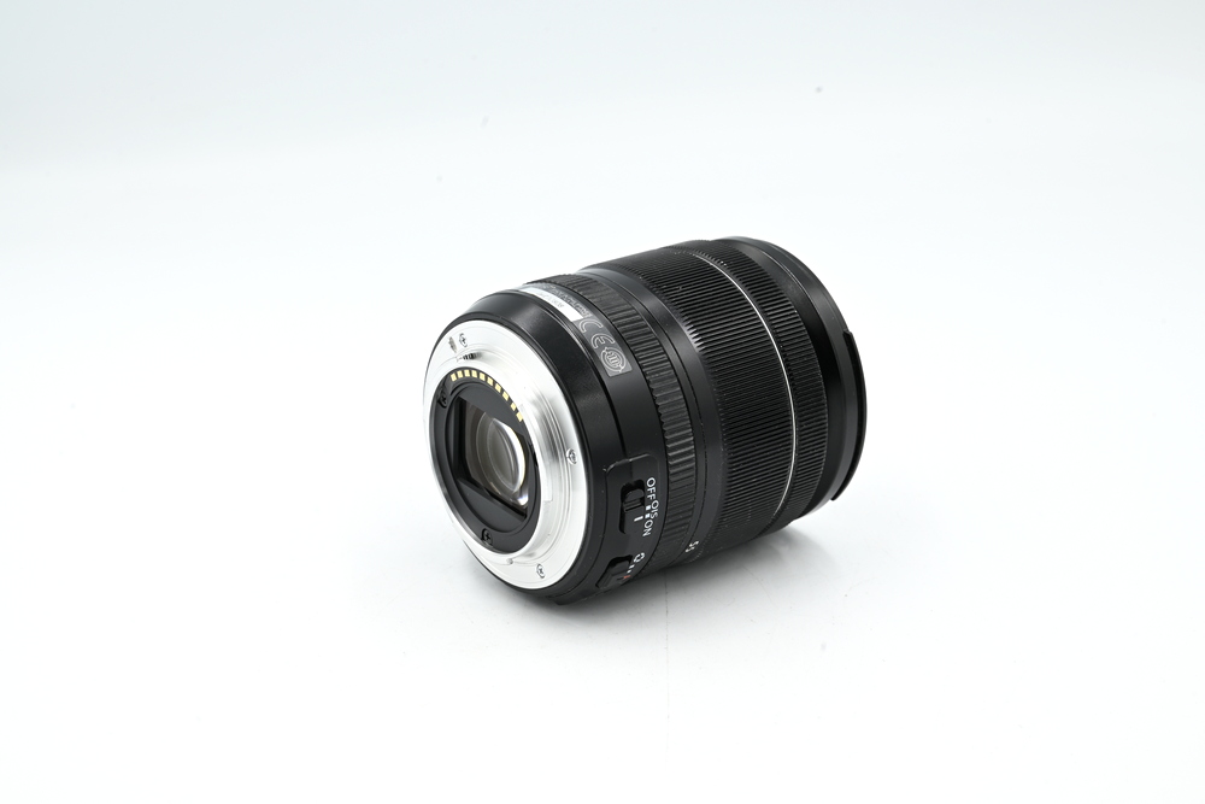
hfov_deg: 31.4
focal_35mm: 64
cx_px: 602
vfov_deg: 21.2
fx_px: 2142
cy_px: 402
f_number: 14
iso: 100
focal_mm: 64
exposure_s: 1/15
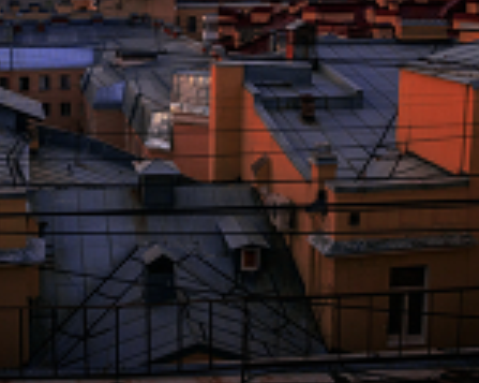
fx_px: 779
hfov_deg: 33.1
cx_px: 90
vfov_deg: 27.0
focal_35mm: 55
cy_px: 71
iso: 200
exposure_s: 1/100
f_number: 5.6
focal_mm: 12
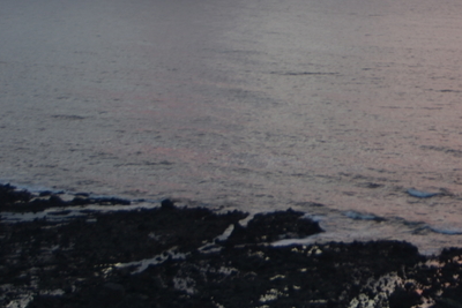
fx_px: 1386
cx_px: 410
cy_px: 33
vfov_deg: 12.6
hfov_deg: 18.6
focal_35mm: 108
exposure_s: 1/50
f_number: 3
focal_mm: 24
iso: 125
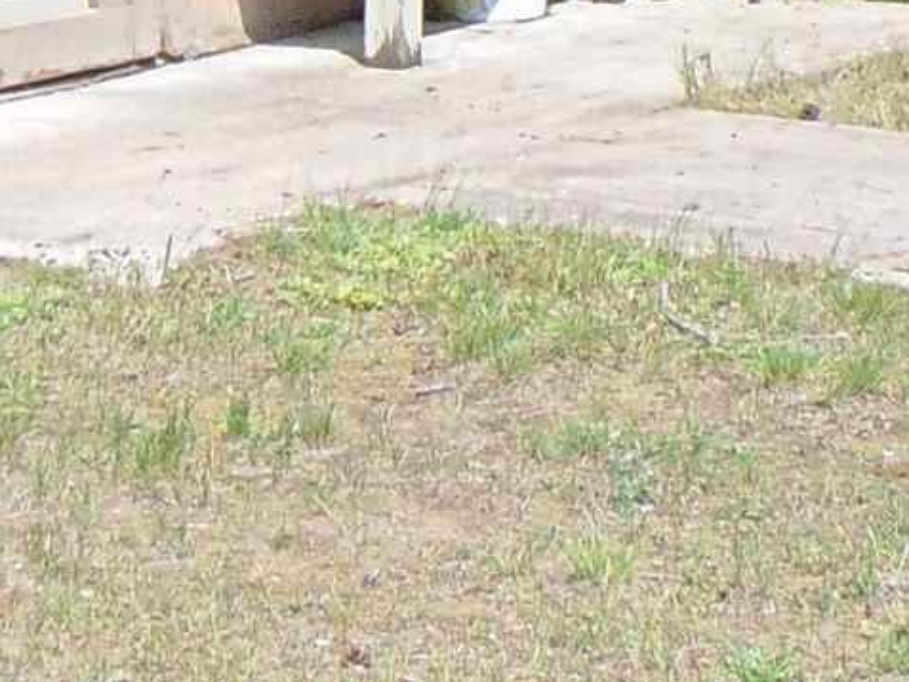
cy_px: -572
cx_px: 59
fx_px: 4229
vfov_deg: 8.8
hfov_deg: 12.2
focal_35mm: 161
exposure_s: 1/640
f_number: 3
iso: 80
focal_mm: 4.5
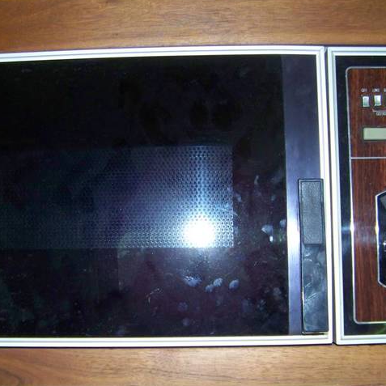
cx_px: 168
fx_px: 681
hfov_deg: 31.6
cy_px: 235
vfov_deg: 31.5
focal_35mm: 54
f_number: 2.8
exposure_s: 1/30
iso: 200
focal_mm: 5.85
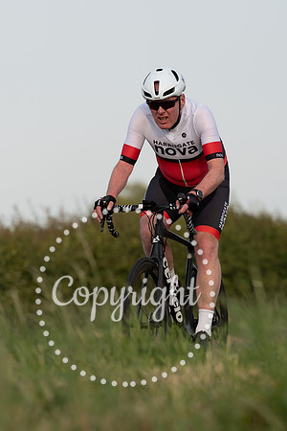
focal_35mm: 356
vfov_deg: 5.8
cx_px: 169
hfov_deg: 3.9
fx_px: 4258
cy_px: 244
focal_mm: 200
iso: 200
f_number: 3.5
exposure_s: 1/1000
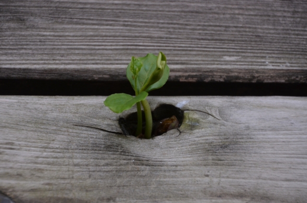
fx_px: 3736
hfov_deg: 4.7
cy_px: 106
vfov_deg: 3.1
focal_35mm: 439
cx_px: 151
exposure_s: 1/1000
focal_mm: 270
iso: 450
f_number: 6.3
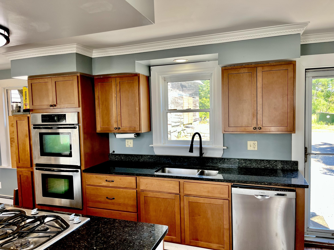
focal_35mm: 26
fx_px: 251
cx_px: 167
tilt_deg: -4.0
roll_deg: +1.5
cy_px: 125
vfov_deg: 53.1
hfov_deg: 67.3
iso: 50
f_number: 1.6
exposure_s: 1/120
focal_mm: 5.1
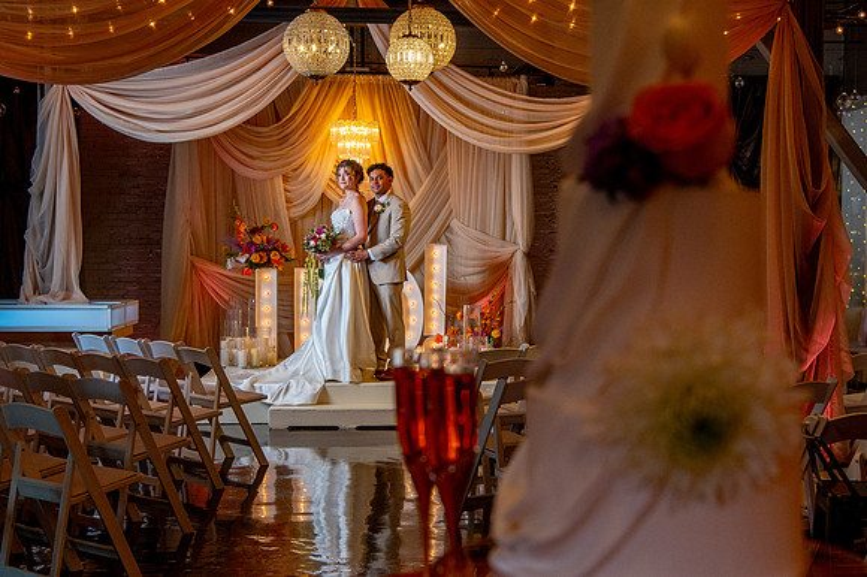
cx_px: 459
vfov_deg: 23.8
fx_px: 1369
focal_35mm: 57
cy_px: 274
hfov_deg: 35.1
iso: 2000
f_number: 5
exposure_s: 1/320
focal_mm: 44
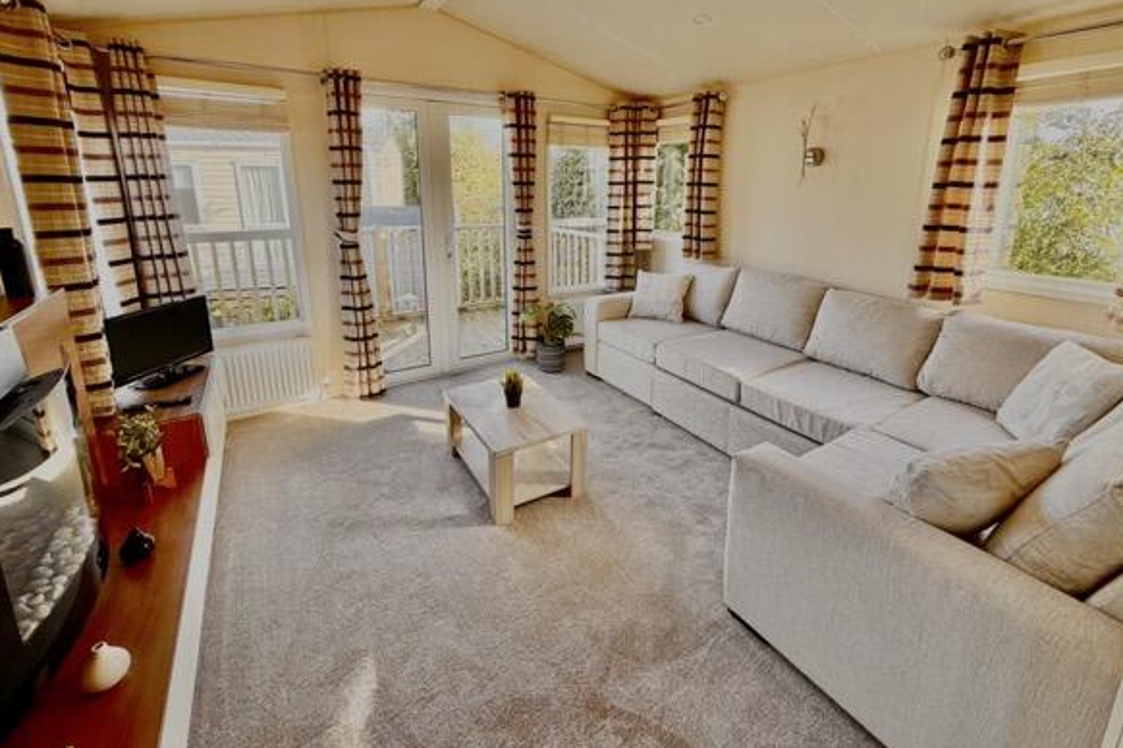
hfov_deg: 96.7
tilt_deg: -12.2
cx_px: 589
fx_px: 499
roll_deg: +0.1
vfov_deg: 72.8
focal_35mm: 16
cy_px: 291
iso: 64
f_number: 2.2
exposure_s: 1/132
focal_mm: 2.22
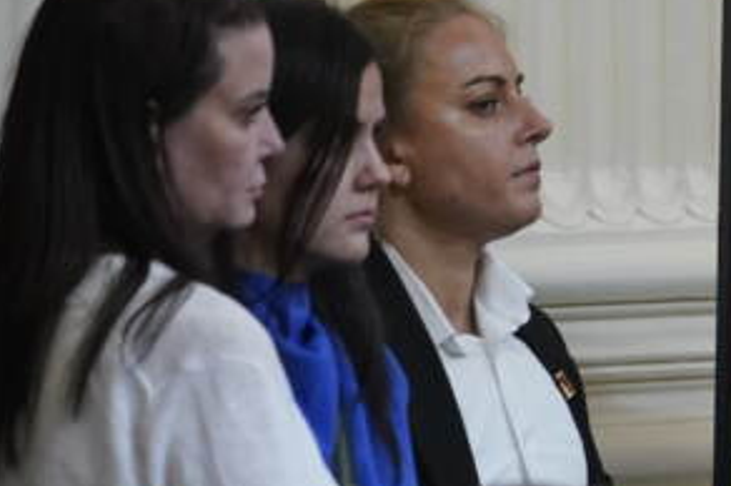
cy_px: 175
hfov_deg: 2.4
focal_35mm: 846
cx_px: 1267
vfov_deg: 1.6
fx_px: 17159
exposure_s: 1/160
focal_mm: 241
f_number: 5
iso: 3200
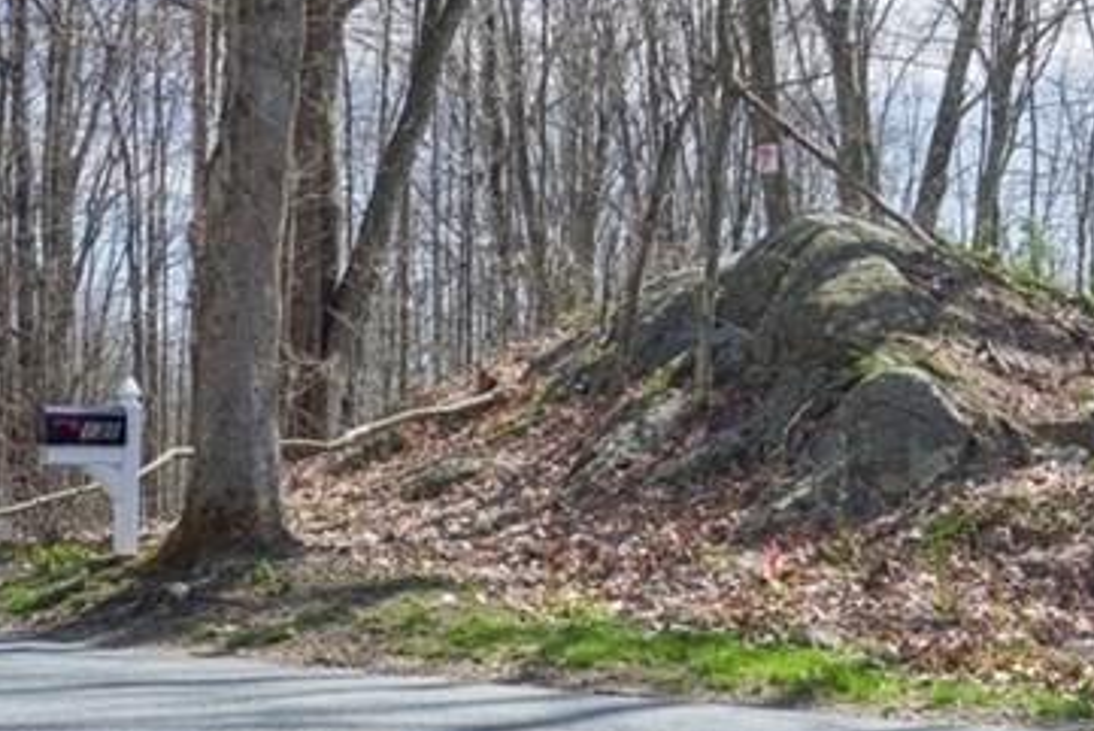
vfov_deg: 18.0
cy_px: 332
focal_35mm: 76
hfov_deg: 26.5
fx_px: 2302
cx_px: 752
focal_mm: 35
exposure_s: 1/100
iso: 200
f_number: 14
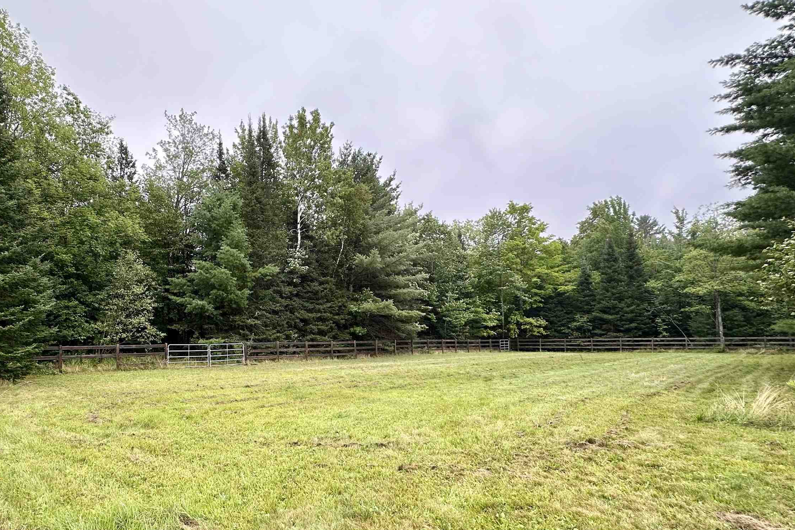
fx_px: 442
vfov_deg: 61.4
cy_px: 318
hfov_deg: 82.0
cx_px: 287
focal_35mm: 20
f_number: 2.2
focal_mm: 2.22
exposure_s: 1/116
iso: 40
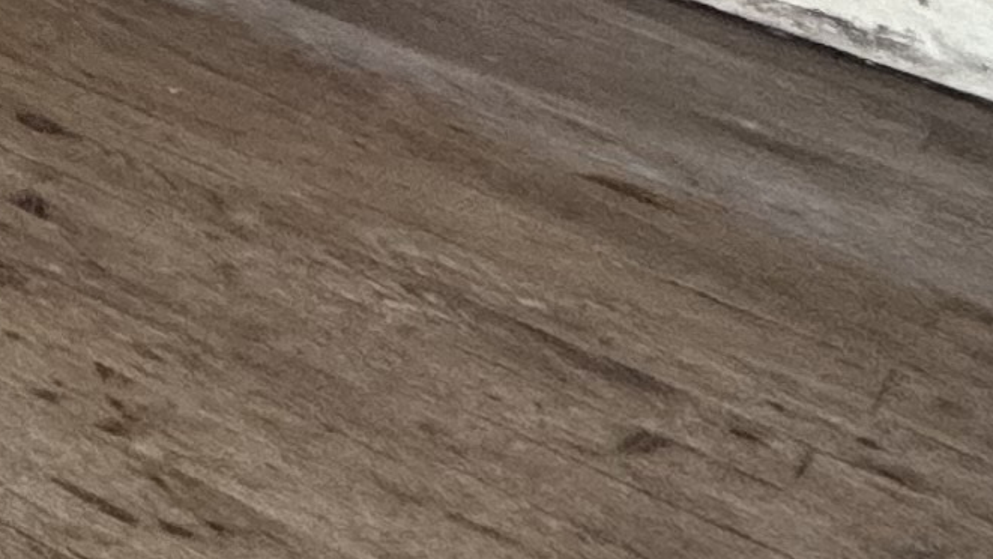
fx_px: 2449
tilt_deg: +0.4
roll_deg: +0.4
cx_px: -1969
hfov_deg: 11.6
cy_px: -1434
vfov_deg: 8.8
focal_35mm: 93
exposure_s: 1/99
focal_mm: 2.22
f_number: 2.2
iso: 125
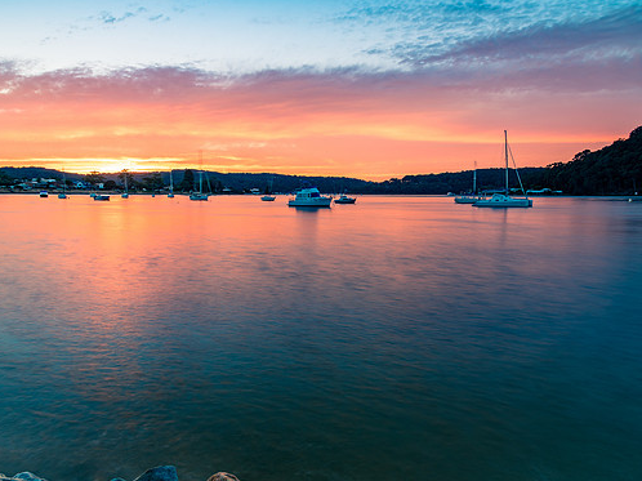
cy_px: 246
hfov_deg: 65.2
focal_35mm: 27
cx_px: 295
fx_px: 501
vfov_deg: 51.3
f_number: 9
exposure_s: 6
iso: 50
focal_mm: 24
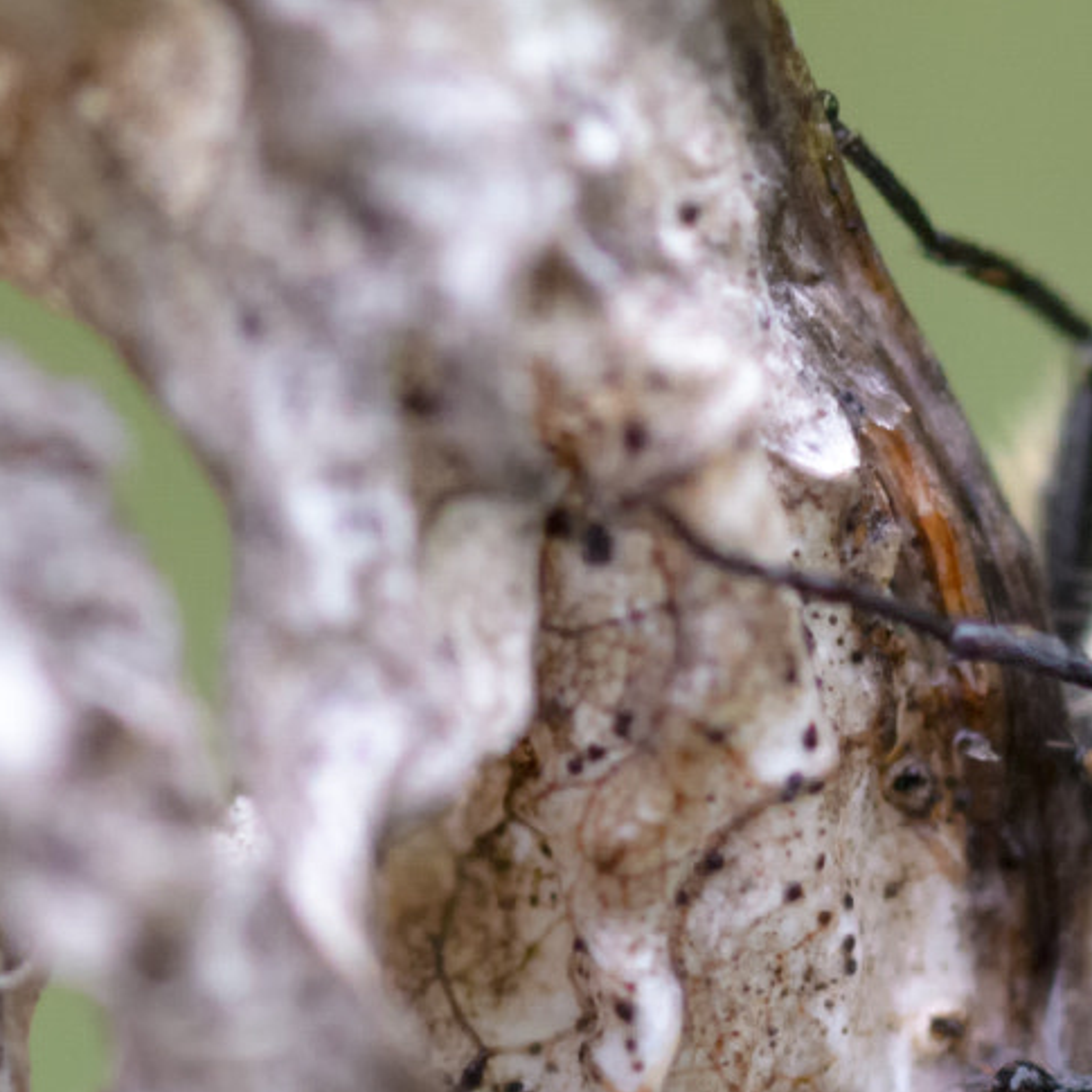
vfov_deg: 4.0
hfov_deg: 4.0
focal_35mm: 441
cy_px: 1001
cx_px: 1596
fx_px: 15754
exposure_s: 1/200
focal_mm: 105
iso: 1600
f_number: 8
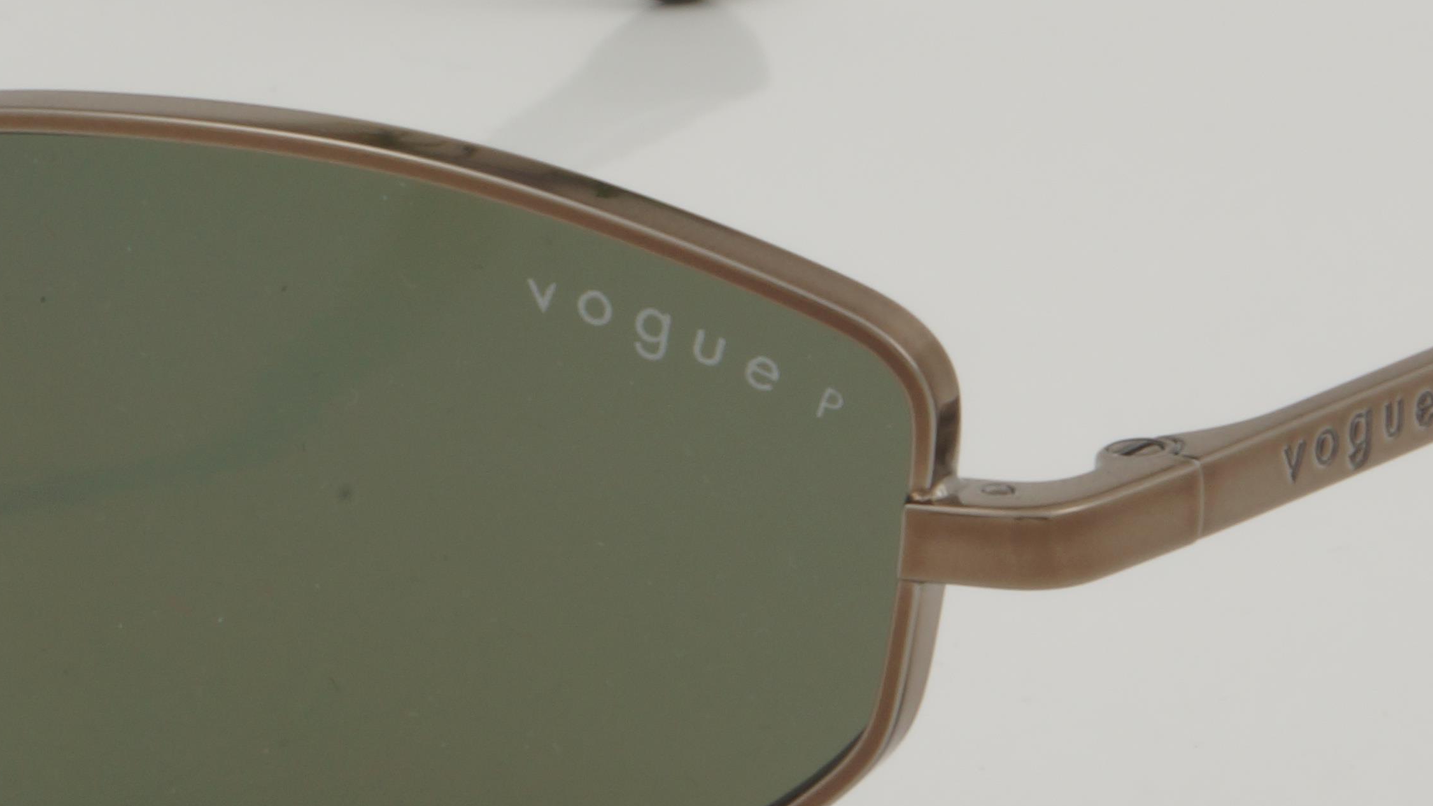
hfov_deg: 9.4
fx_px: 8754
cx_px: 466
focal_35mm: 230
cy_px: 393
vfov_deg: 5.3
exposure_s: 1/3
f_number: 32
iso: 100
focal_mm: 55
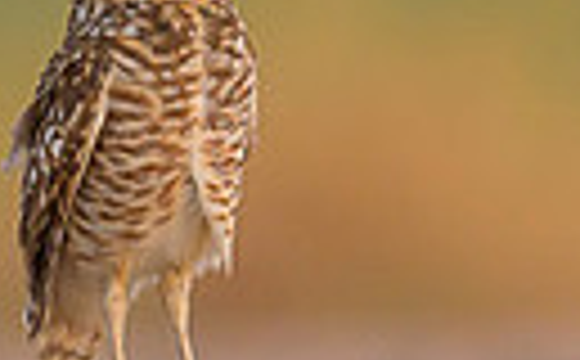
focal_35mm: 3431
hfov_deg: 0.6
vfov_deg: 0.4
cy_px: -61
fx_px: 54116
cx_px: 171
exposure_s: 1/200
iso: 1000
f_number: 4
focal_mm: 560
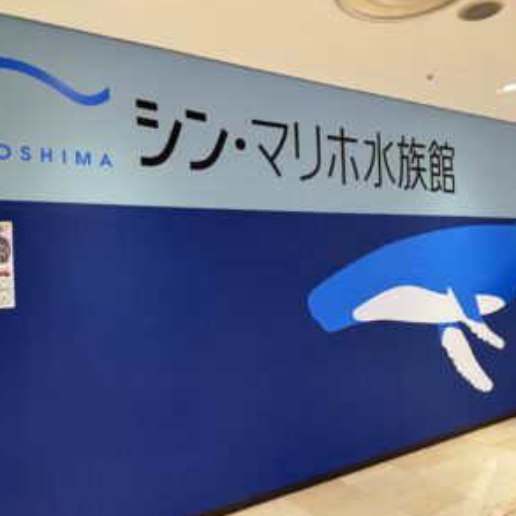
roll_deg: +2.8
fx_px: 489
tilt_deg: +2.0
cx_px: 257
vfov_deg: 55.6
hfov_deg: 55.6
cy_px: 257
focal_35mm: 29
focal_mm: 6.76
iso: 125
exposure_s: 1/120
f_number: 1.78
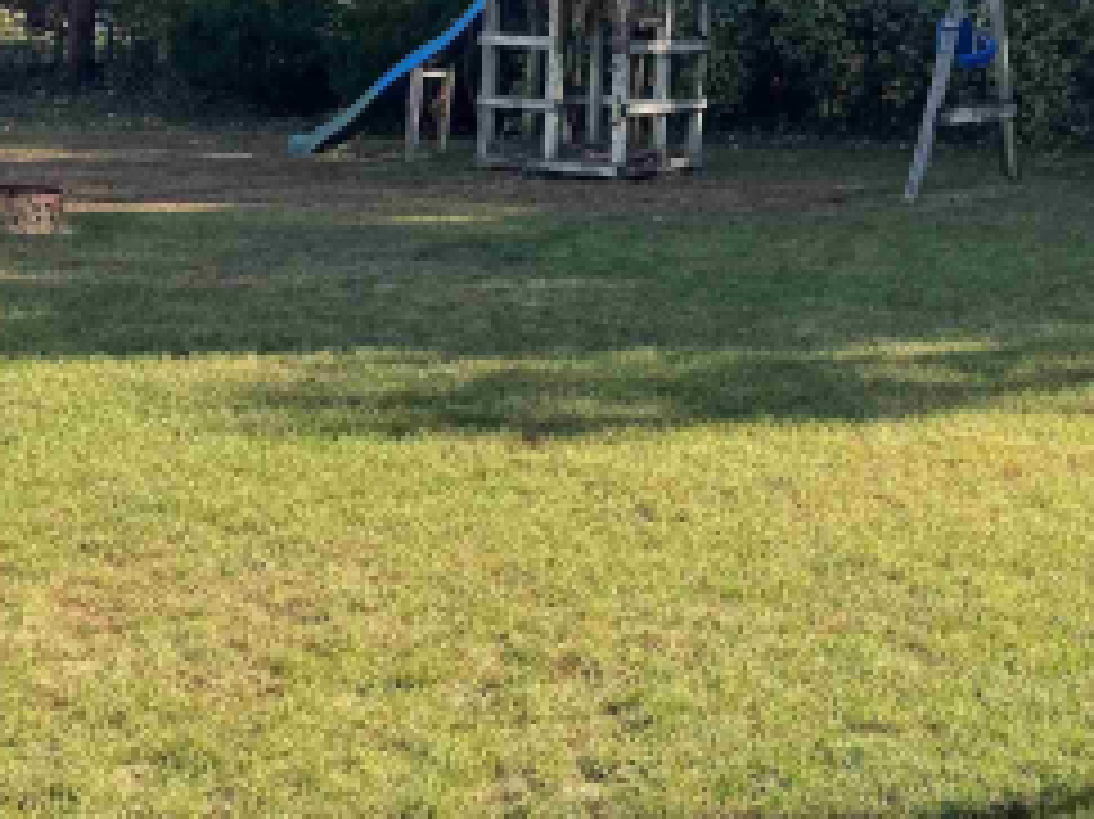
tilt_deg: -1.7
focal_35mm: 66
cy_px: 86
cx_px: 1051
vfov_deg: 21.7
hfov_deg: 27.9
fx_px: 2085
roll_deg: -2.3
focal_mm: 6.76
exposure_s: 1/842
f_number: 1.78
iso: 80
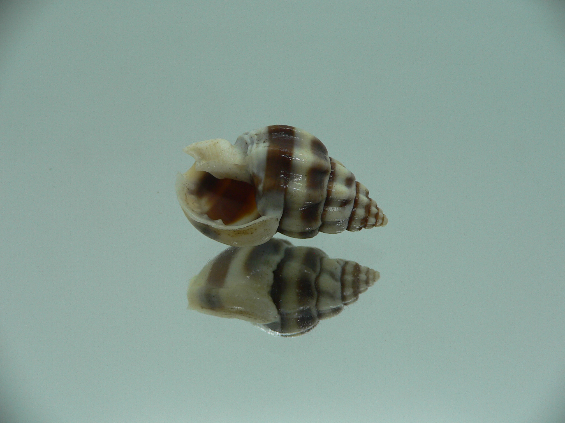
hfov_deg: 52.6
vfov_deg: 40.7
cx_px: 282
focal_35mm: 35
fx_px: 571
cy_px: 212
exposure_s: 1/60
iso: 80
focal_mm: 4.6
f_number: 2.8
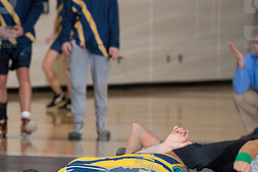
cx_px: 131
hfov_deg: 5.3
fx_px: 2789
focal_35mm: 389
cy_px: 153
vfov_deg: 3.5
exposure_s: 1/250
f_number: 5.6
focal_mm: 170
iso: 1250
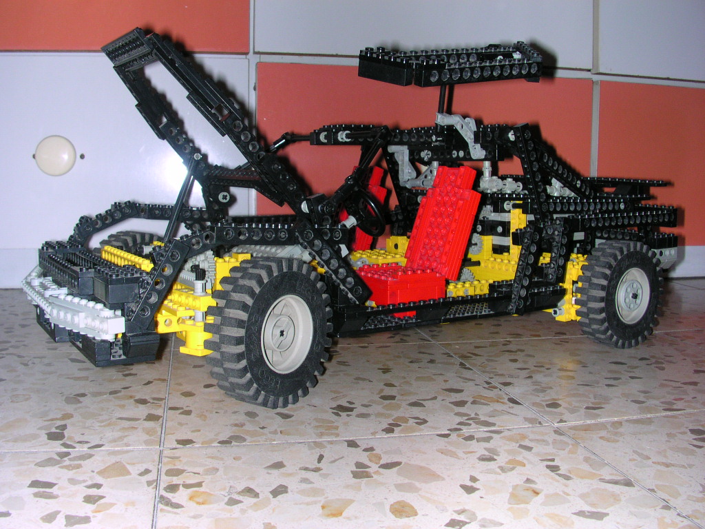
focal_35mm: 37
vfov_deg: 38.7
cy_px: 264
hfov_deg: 50.1
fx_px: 754
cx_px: 352
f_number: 4.5
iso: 100
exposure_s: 1/60
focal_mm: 5.6
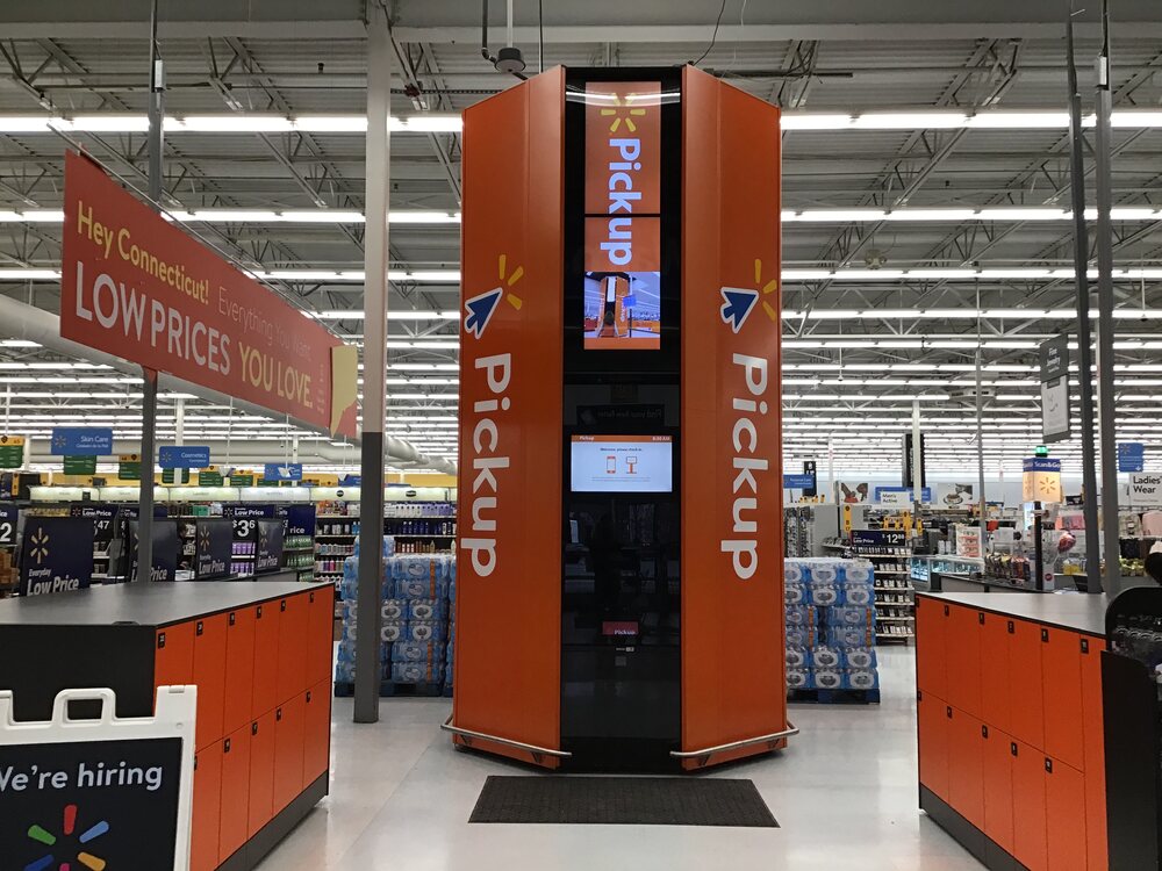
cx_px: 581
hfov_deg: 58.4
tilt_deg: +4.4
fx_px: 1041
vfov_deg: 45.4
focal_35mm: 31
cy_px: 436
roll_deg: +0.3
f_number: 2.4
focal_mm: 3.3
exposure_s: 1/30
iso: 25
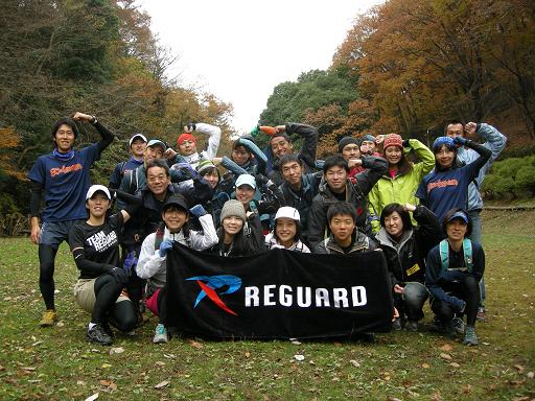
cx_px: 268
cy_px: 200
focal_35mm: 36
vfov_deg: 39.7
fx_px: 556
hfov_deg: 51.4
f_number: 3.4
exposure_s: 1/67.5
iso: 64
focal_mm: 7.5
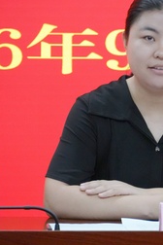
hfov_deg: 3.5
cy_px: 107
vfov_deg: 5.3
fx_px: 2642
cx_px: 173
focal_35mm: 389
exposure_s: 1/250
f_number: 5.6
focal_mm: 131
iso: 4000
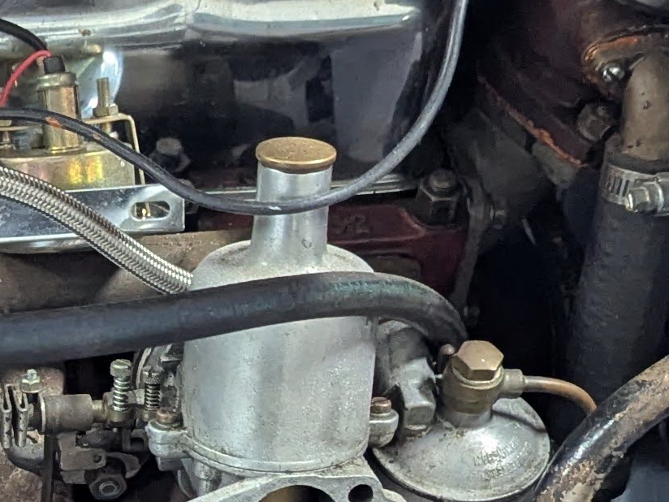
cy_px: 606
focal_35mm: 119
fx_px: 2300
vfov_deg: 12.2
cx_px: -87
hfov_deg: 16.0
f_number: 1.85
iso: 619
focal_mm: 6.81
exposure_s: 1/50
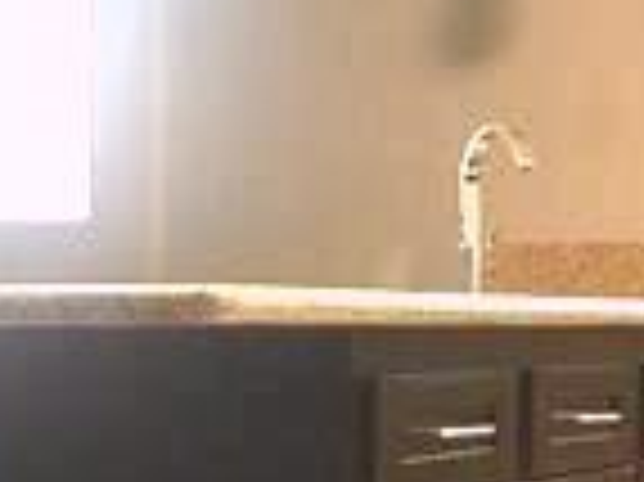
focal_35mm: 91
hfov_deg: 21.5
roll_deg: -1.0
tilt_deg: -5.2
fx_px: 1692
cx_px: 248
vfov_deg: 15.9
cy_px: 466
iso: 100
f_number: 2.2
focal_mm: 4.15
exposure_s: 1/30
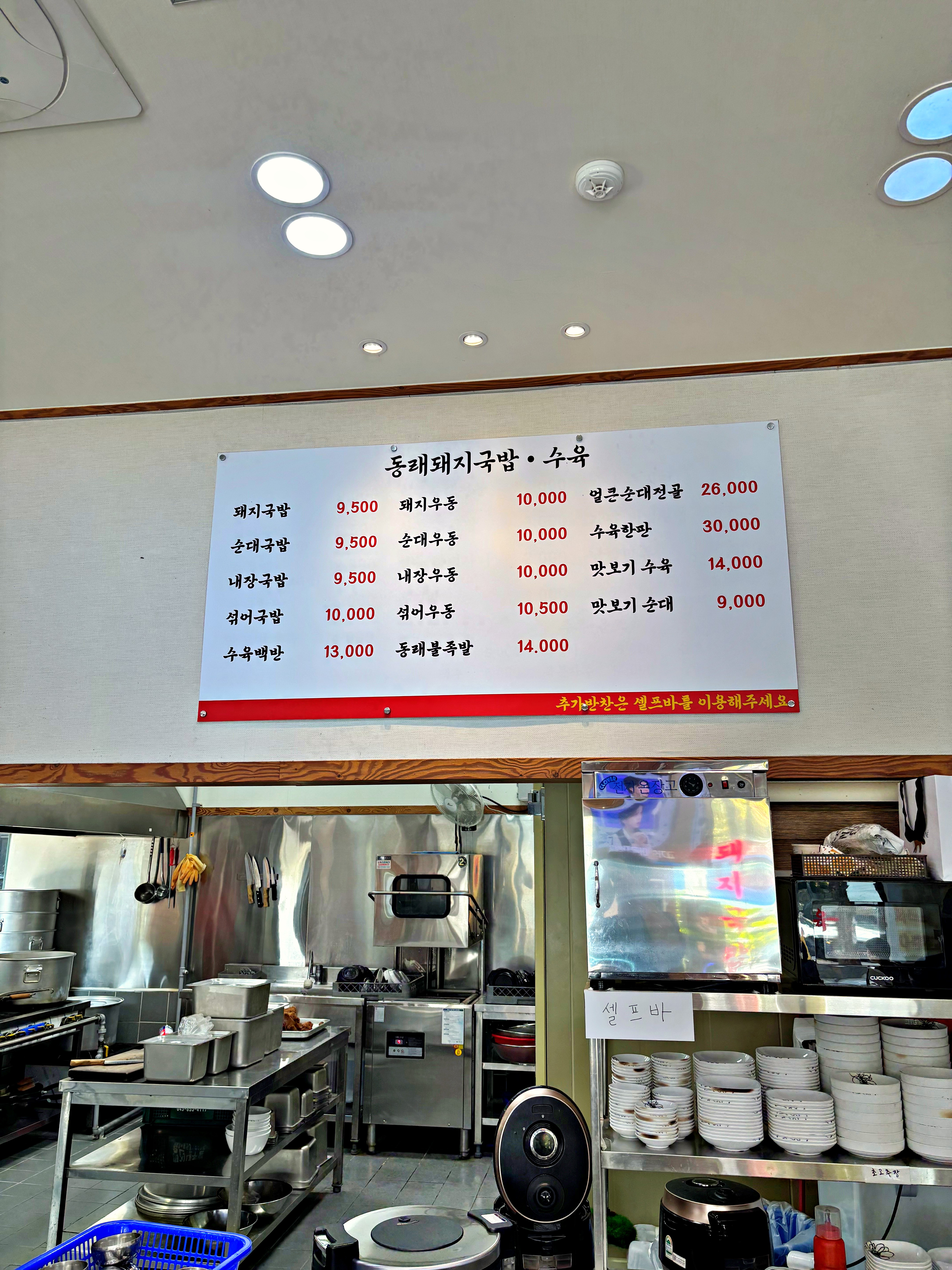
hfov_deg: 53.1
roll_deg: -0.1
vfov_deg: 67.3
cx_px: 476
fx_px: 953
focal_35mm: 26
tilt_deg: +12.1
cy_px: 635
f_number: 1.6
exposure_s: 1/120
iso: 40
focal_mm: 5.96
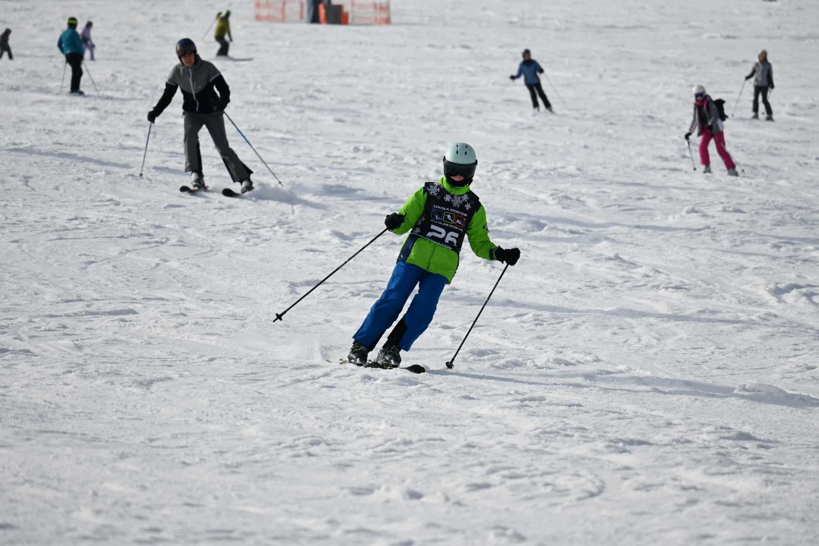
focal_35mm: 375
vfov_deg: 3.7
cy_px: 273
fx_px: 8531
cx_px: 410
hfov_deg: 5.5
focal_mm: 250
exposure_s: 1/800
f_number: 7.1
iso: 100
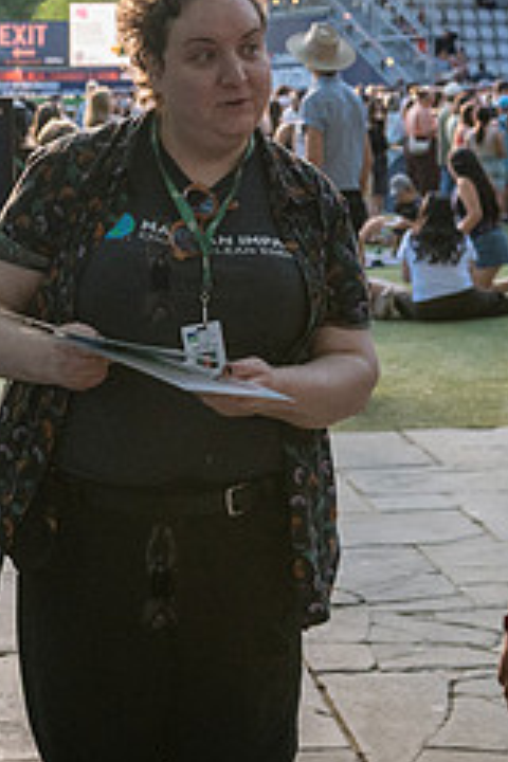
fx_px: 2117
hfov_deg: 13.7
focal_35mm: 100
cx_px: 180
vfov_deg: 20.1
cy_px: 134
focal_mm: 34
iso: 2000
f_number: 3.5
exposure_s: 1/1600
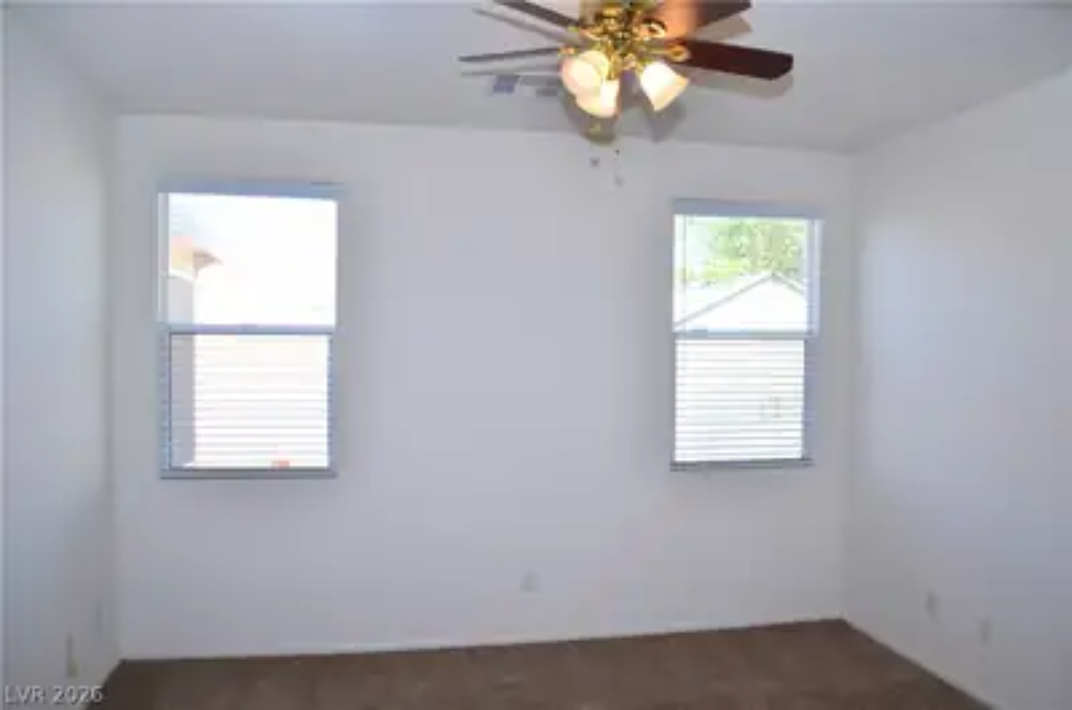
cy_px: 355
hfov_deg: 62.0
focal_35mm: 30
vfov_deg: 43.4
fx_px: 892
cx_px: 536
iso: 200
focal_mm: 20
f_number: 5.6
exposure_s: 1/125
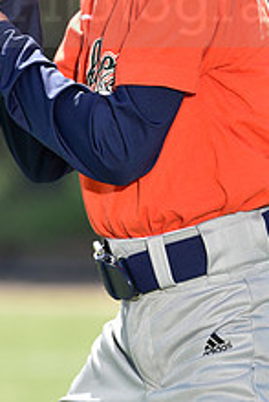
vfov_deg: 3.9
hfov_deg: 2.6
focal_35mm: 527
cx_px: 140
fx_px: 5897
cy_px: -11
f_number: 5
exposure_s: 1/250
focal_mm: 200
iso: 80
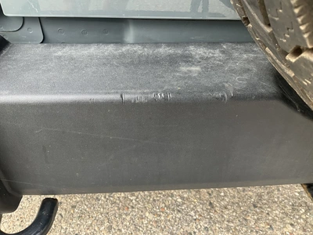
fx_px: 262
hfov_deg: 61.7
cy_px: 118
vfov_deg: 48.2
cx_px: 156
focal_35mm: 29
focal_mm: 3
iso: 25
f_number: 1.8
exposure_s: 1/122
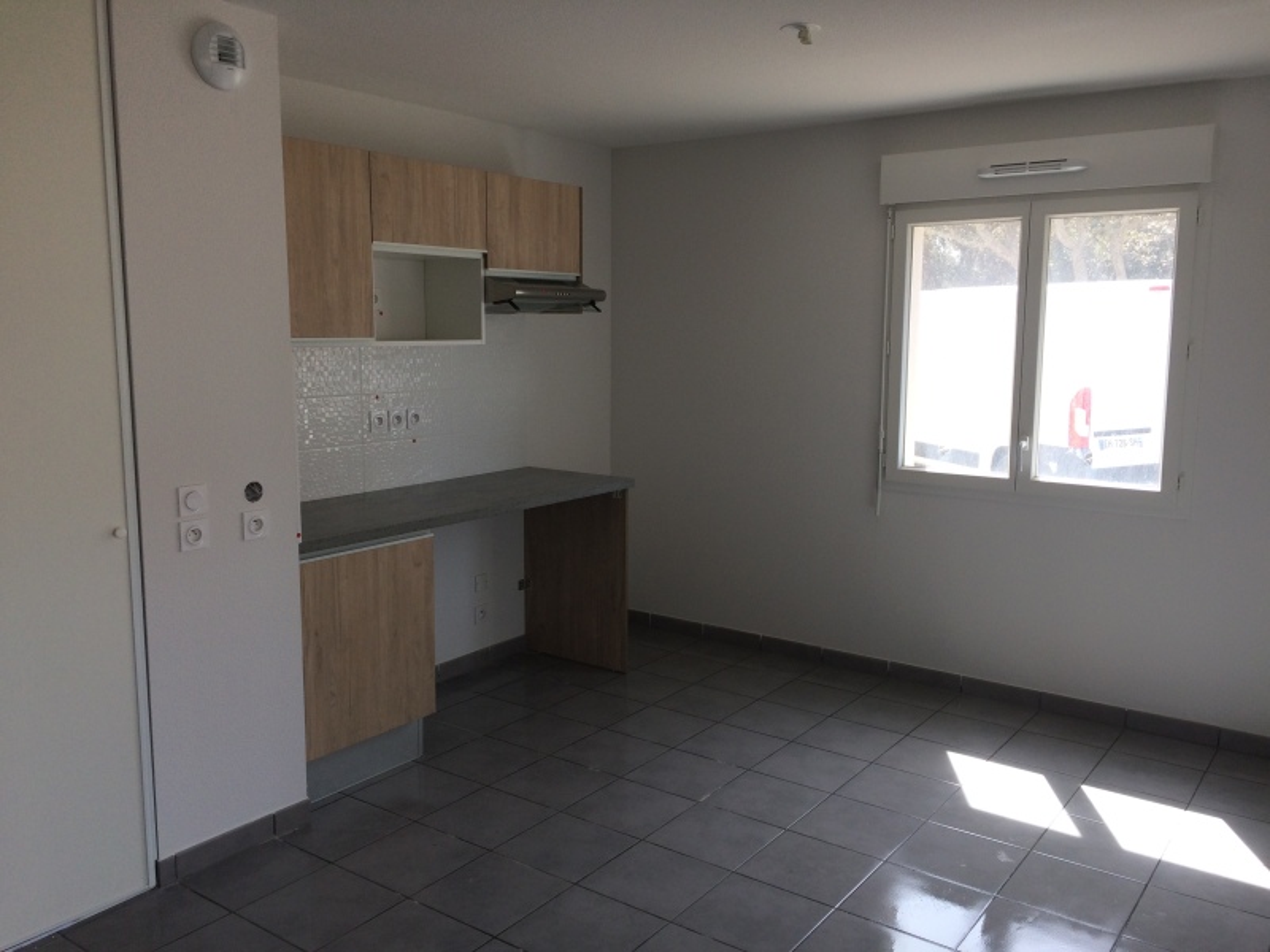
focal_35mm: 29
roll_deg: -0.5
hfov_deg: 61.7
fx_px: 1064
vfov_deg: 48.2
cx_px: 635
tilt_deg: -6.9
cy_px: 476
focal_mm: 4.15
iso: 32
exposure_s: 1/184
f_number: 2.2
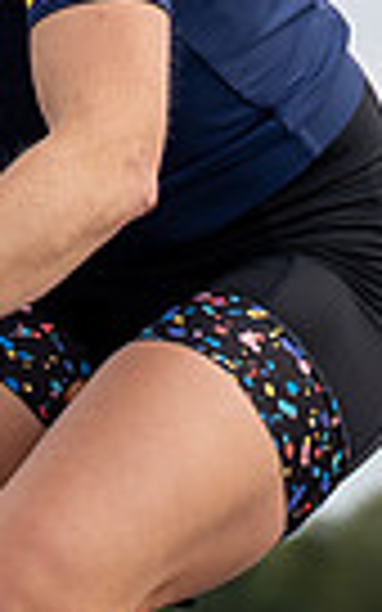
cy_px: 430
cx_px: -144
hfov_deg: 2.4
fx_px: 8962
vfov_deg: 3.9
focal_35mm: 538
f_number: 3.5
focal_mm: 70
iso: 125
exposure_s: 1/800
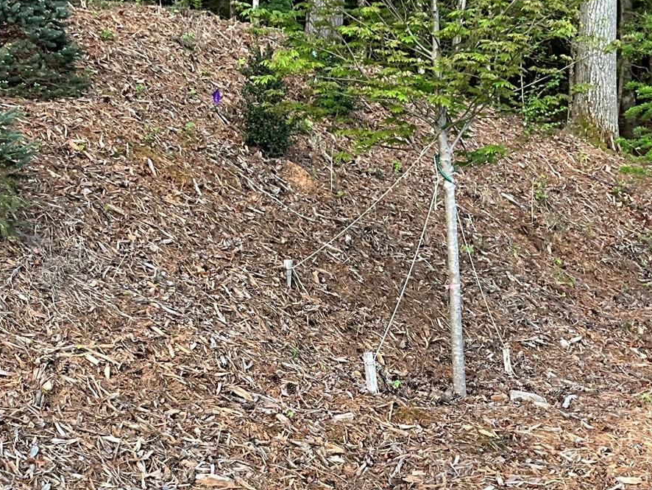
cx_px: 313
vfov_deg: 21.8
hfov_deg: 29.0
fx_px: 1262
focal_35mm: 67
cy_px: 366
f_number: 1.8
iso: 20
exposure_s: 1/153
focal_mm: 3
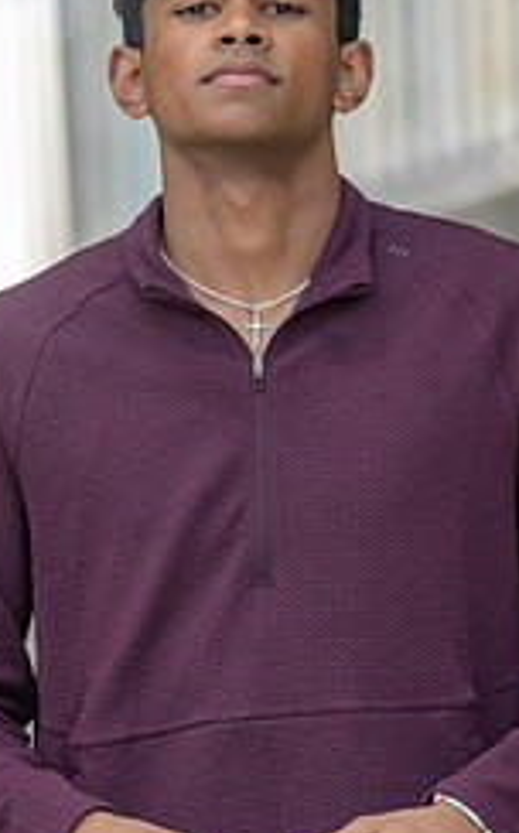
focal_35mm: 439
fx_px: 9959
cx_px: 338
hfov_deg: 3.0
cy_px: 452
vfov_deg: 4.8
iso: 640
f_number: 2.8
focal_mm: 181
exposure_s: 1/1000
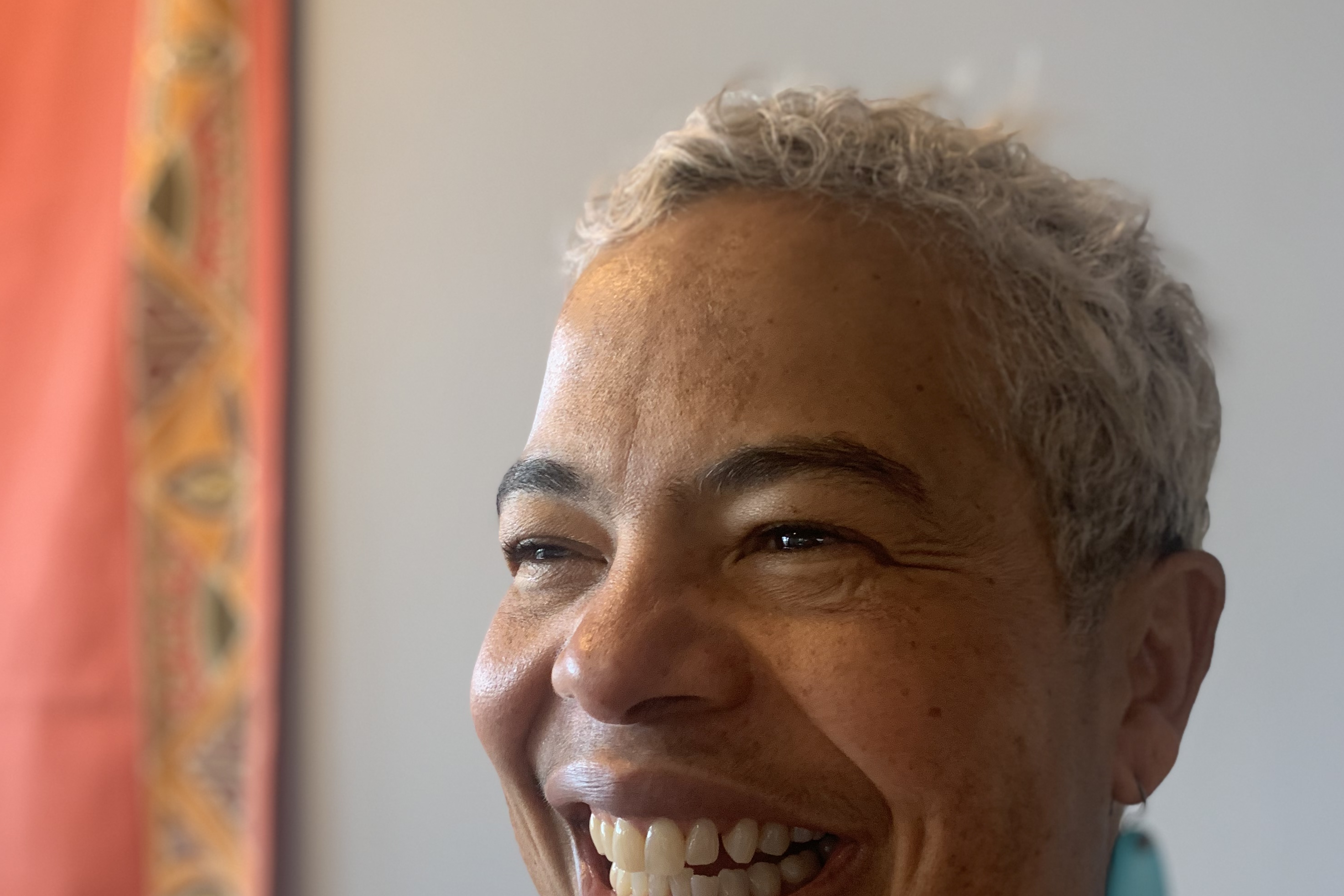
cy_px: 575
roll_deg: +0.0
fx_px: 1381
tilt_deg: +2.0
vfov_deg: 35.7
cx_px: 688
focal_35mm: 37
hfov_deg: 51.9
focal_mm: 4.25
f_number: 1.8
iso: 200
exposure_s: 1/60
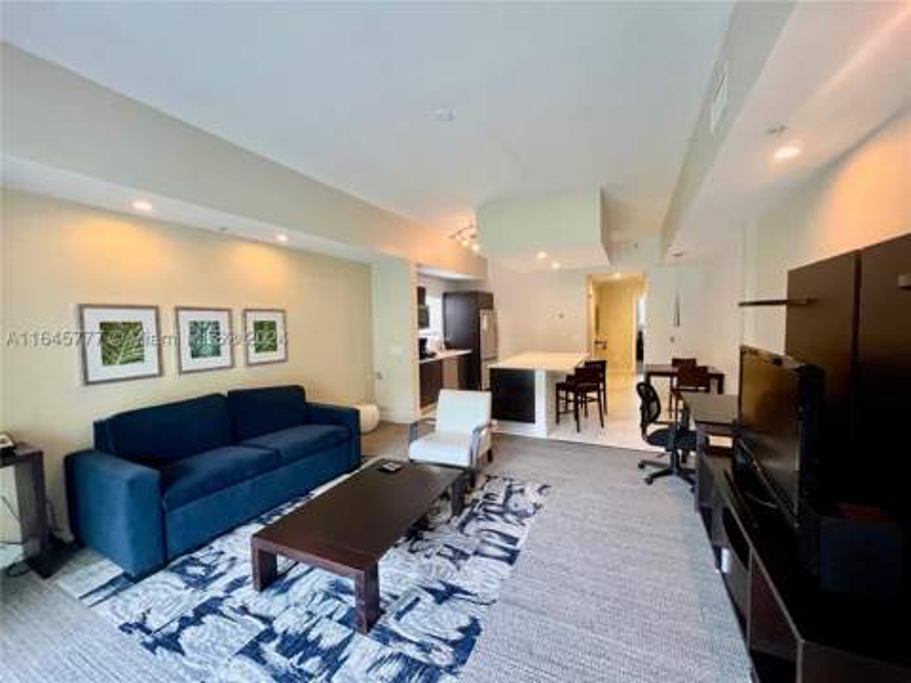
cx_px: 456
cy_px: 342
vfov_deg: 89.9
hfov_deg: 106.2
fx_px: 342
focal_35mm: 13
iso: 320
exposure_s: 1/60
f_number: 1.8
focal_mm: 1.57
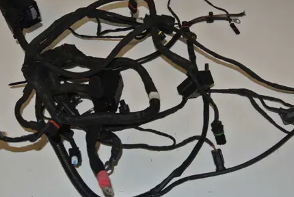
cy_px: 94
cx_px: 155
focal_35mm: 55
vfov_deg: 24.7
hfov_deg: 36.2
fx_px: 450
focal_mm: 16.3
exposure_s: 1/60
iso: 200
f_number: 4.2
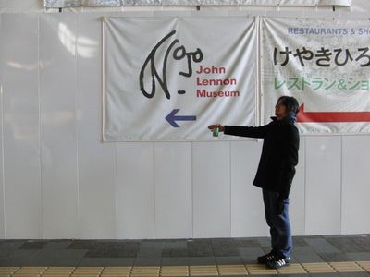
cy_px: 138
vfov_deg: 38.7
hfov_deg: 50.1
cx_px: 185
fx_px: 395
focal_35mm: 37
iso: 400
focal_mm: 6.42
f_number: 3.6
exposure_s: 1/50
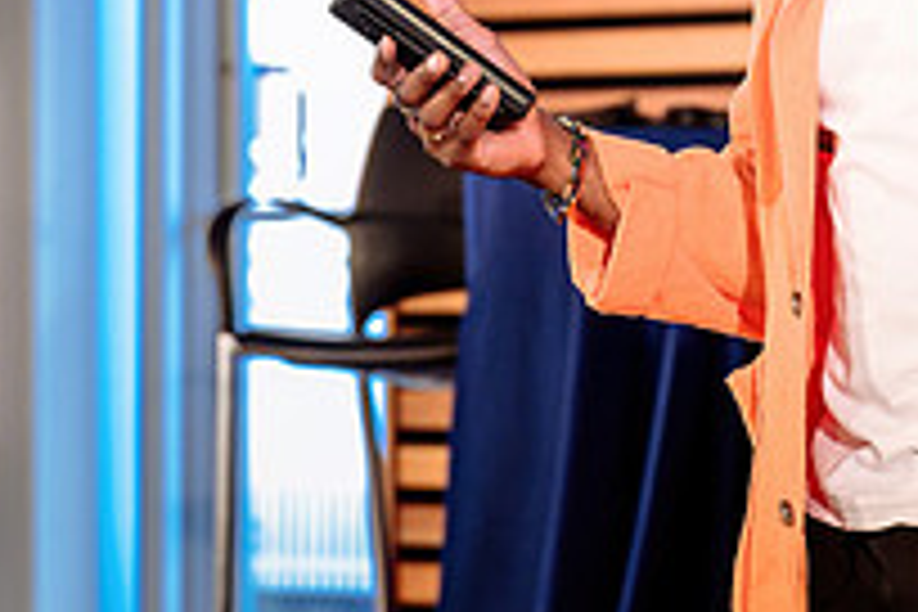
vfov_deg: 6.1
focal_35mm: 227
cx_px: 962
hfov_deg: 9.0
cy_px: 267
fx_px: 5788
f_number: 3.5
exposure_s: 1/80
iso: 640
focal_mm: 70
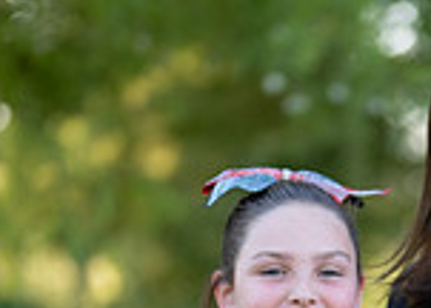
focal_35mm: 205
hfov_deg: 9.7
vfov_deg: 6.9
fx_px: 2510
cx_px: 468
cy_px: 476
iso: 100
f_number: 1.2
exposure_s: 1/800
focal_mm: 50
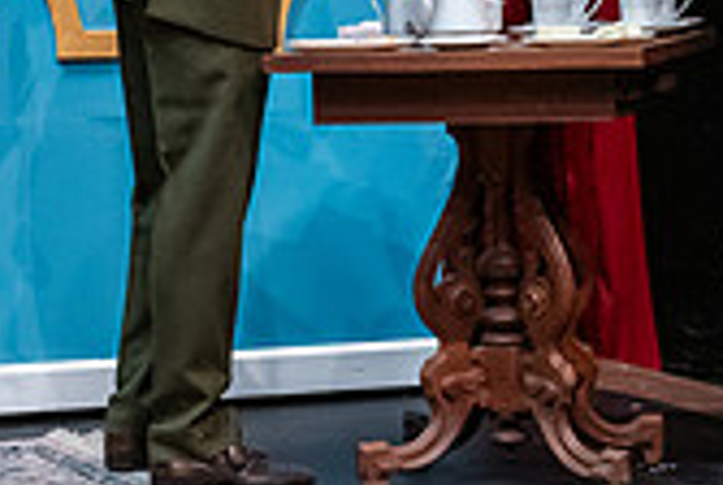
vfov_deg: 7.0
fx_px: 3903
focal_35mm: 194
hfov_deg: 10.6
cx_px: 407
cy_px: -223
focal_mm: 56
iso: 3200
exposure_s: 1/200
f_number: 3.2
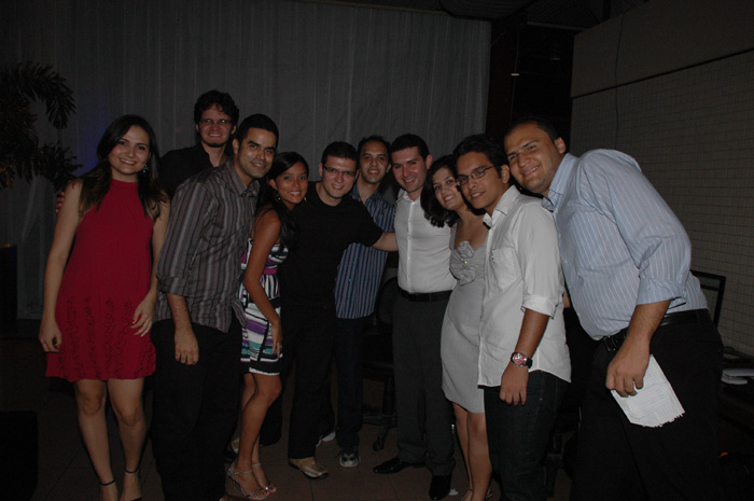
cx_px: 377
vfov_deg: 43.5
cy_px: 250
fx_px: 628
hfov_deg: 62.0
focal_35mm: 30
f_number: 9
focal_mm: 20
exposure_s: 1/60
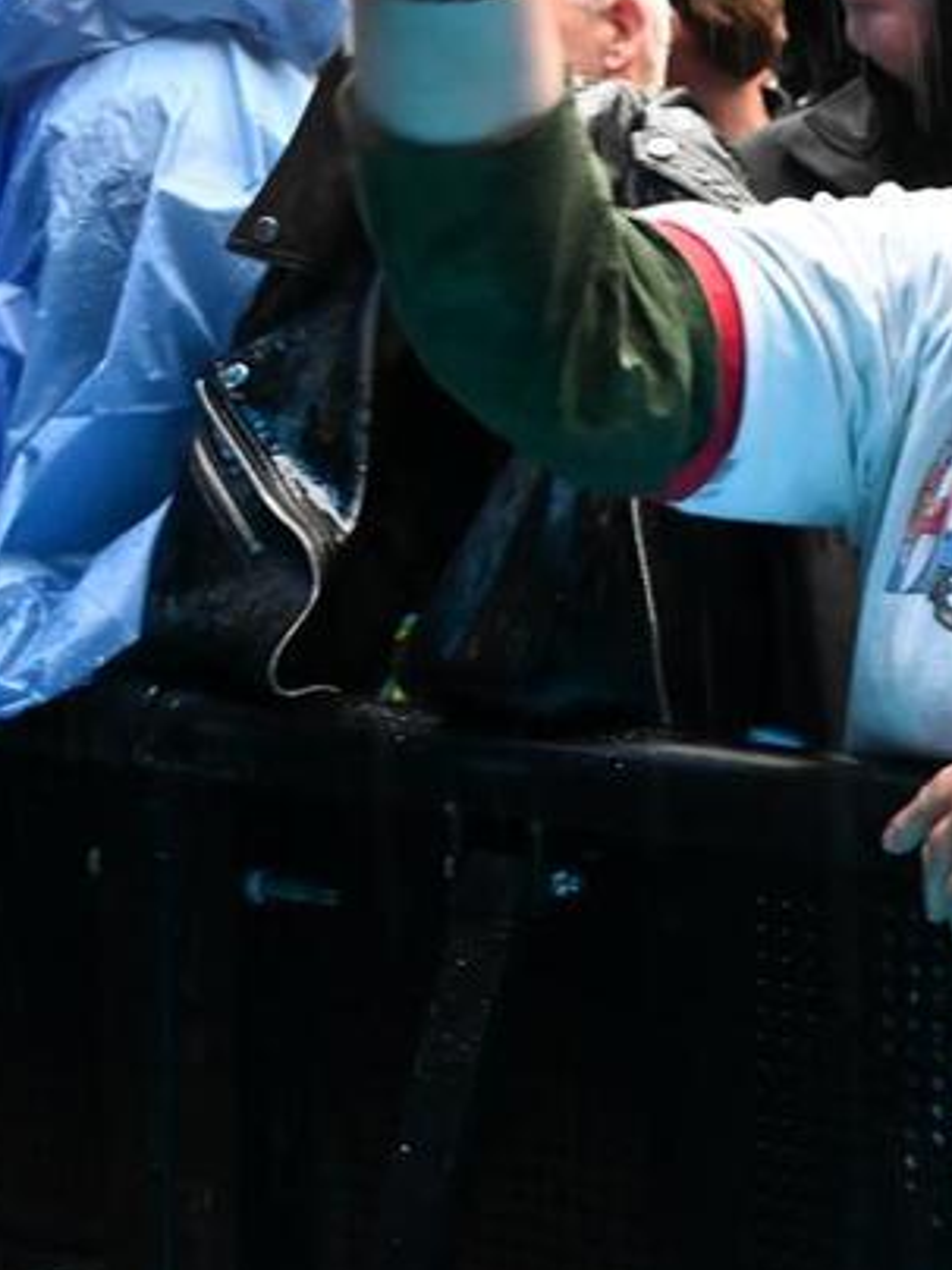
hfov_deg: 19.9
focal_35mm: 66
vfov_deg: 29.0
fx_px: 2420
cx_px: 1335
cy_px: 338
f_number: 5.6
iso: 12800
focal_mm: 28
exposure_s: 1/100
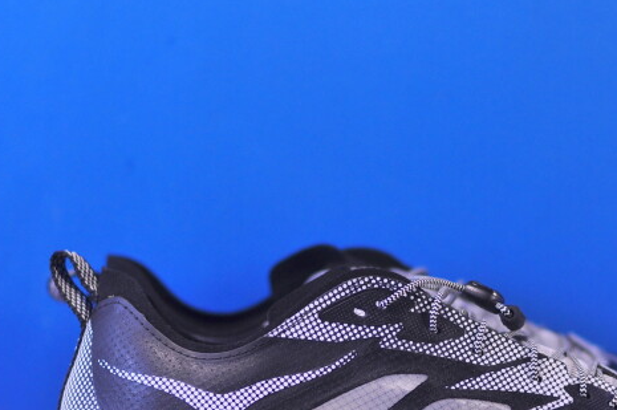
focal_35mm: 129
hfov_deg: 15.9
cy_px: 316
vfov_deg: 10.6
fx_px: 2209
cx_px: 429
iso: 250
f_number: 2.5
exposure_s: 1/320
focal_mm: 50
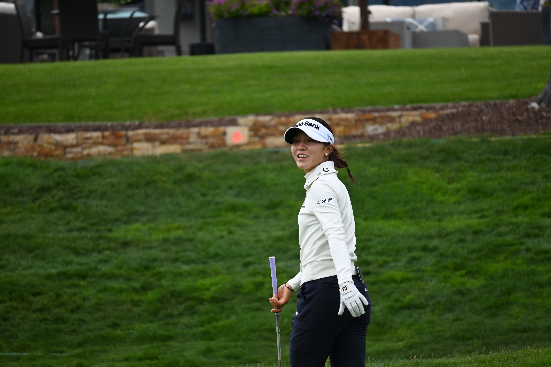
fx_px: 5739
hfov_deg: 5.5
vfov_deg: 3.7
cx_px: 276
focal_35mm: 375
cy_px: 184
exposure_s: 1/640
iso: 160
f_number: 6.3
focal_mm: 250
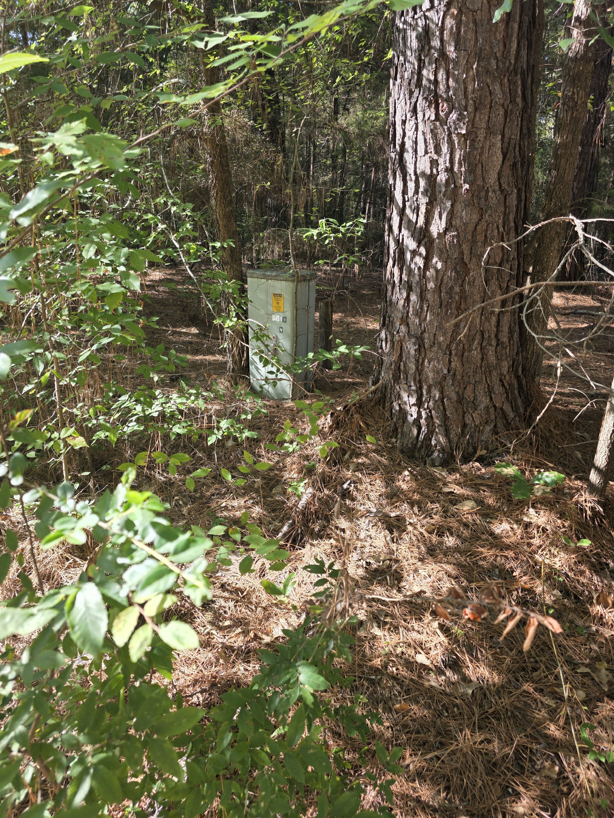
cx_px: 307
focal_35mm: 23
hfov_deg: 58.9
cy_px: 409
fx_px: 544
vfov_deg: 73.9
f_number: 1.7
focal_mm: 6.3
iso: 40
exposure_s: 1/180
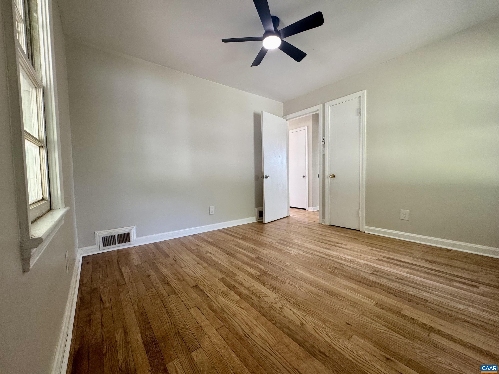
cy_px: 187
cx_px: 250
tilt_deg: -3.4
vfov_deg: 85.7
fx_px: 202
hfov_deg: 102.1
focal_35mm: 14
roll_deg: +0.8
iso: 200
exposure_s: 1/99
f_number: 2.2
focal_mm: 2.22
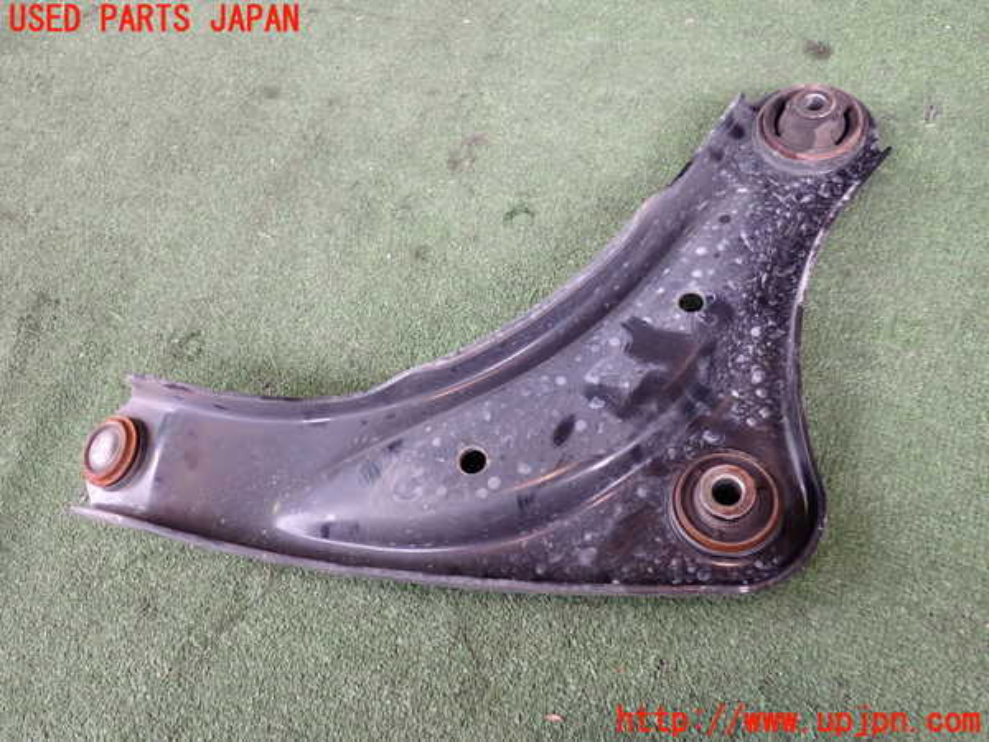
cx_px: 494
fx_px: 857
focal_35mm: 30
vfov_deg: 46.8
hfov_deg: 60.0
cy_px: 371
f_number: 2.3
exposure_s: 1/60
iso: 200
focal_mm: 5.4
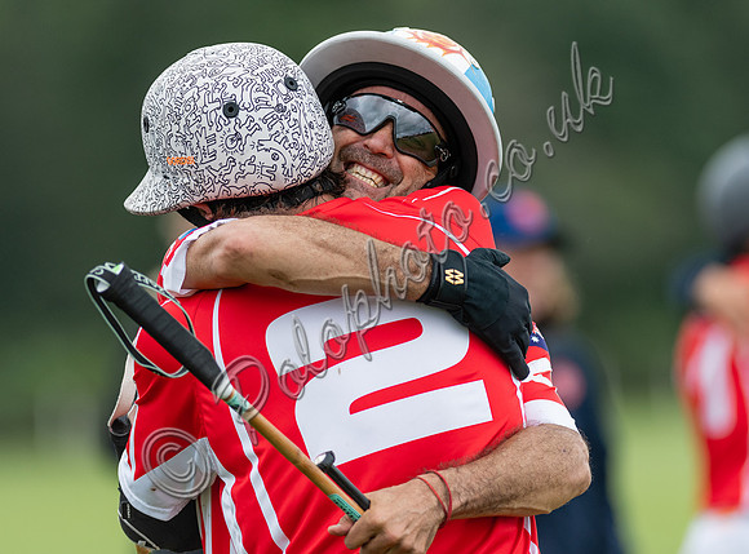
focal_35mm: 482
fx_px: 10382
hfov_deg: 4.1
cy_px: 277
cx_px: 415
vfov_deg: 3.1
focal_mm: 300
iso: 320
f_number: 2.8
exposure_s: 1/2000
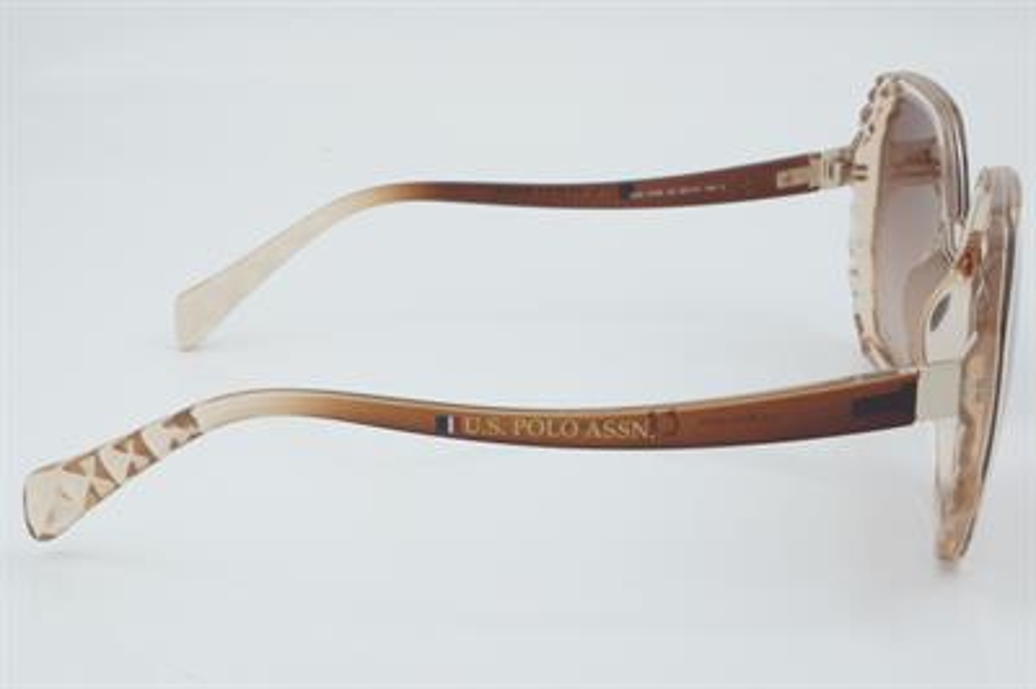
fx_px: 2157
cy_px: 344
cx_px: 518
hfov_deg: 27.0
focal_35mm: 75
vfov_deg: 18.2
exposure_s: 1/3
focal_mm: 50
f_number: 32
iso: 100
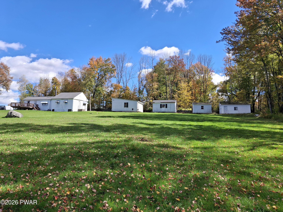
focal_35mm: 25
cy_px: 106
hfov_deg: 69.4
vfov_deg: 54.9
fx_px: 204
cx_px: 142
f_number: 1.8
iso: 25
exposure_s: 1/1010
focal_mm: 4.69
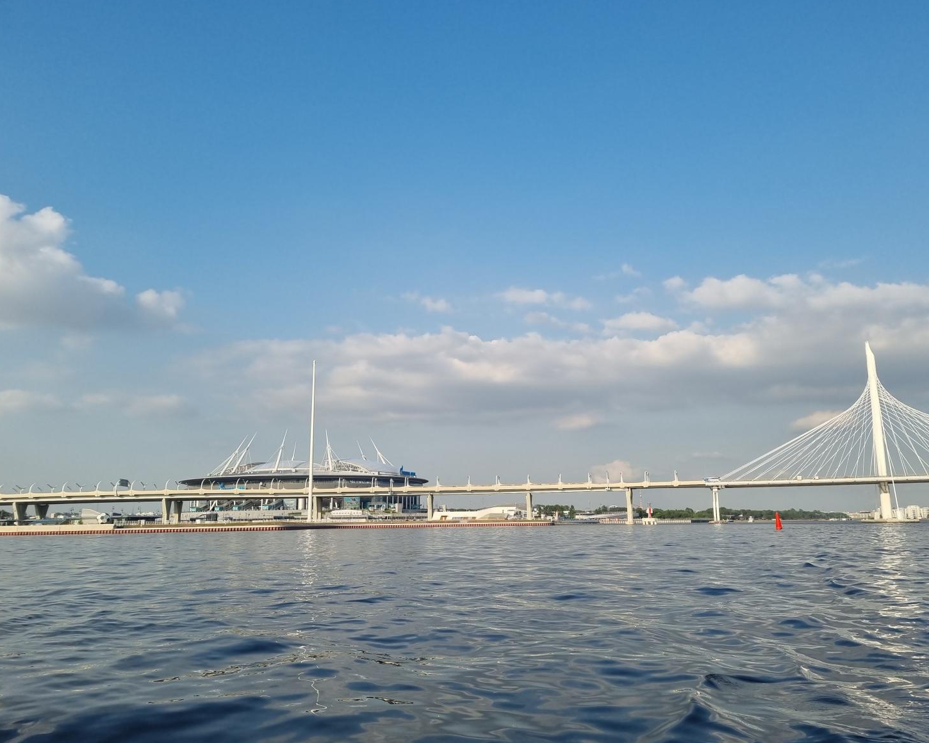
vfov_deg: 51.5
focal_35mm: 28
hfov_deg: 62.2
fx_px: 770
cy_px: 377
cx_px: 486
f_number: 1.8
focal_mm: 5.4
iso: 50
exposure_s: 1/2558
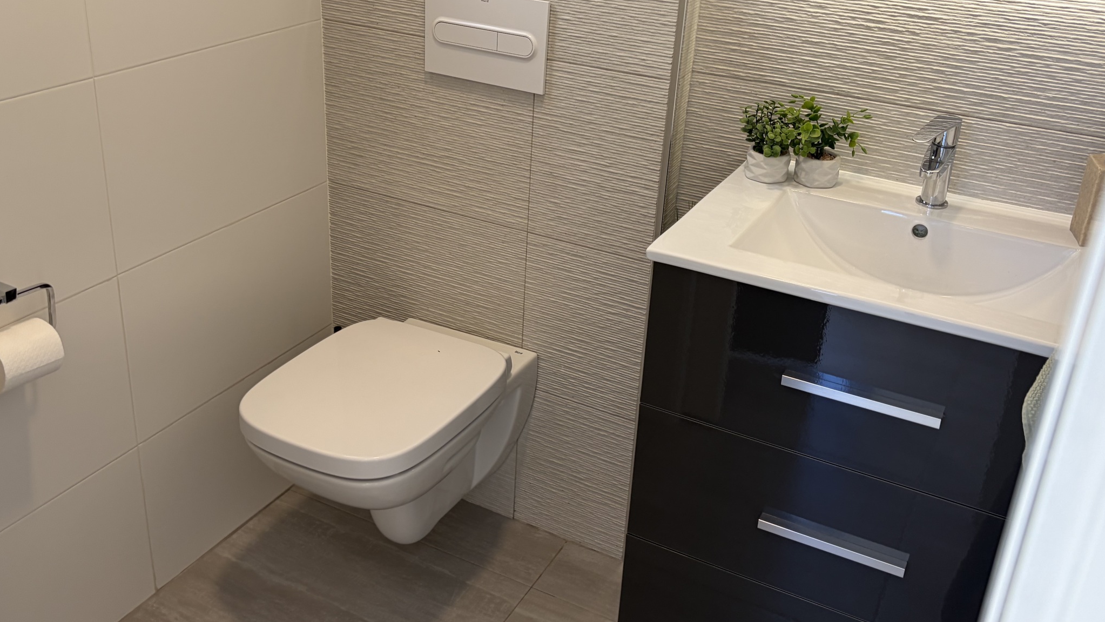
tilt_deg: -23.8
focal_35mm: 36
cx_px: 509
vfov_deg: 32.7
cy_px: 248
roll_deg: -3.7
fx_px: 1055
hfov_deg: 55.2
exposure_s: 1/100
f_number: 1.6
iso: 32
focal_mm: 5.96
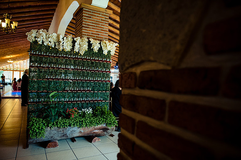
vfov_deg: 53.2
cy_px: 80
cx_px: 120
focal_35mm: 24
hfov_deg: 73.7
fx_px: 161
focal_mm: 24
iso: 1600
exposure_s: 1/100
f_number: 2.8
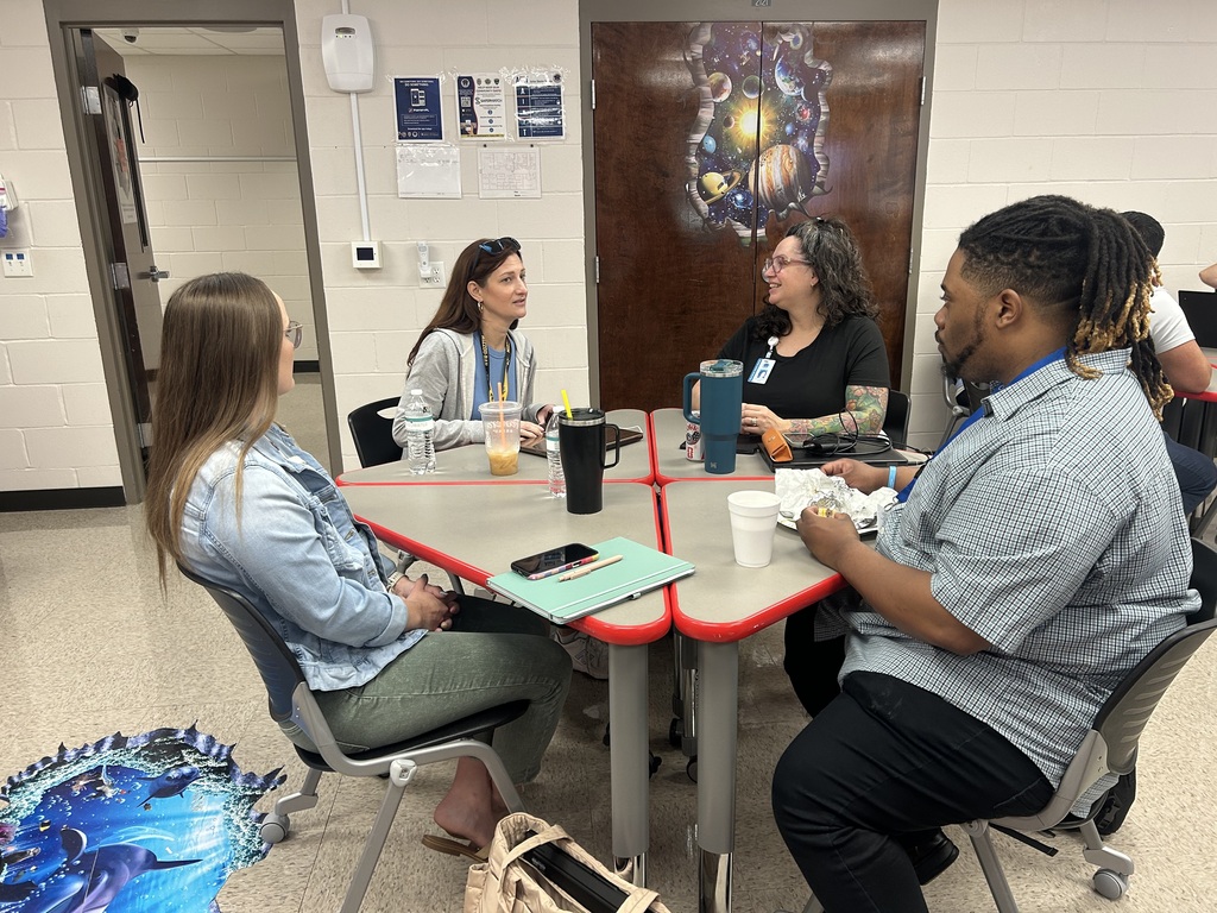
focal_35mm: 26
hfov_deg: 67.3
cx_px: 608
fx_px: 914
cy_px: 456
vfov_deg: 53.1
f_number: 1.5
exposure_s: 1/60
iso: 125
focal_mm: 5.7
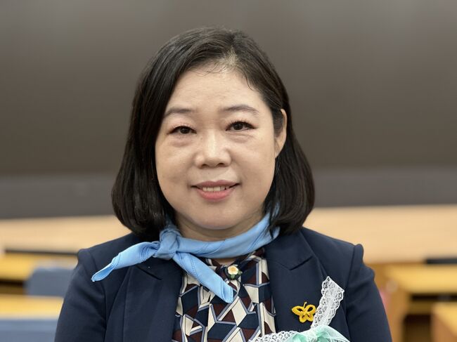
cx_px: 228
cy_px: 171
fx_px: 1016
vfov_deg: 19.1
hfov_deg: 25.3
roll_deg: +0.1
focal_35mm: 77
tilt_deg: -4.5
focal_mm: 9
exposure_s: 1/40
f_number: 2.8
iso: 200
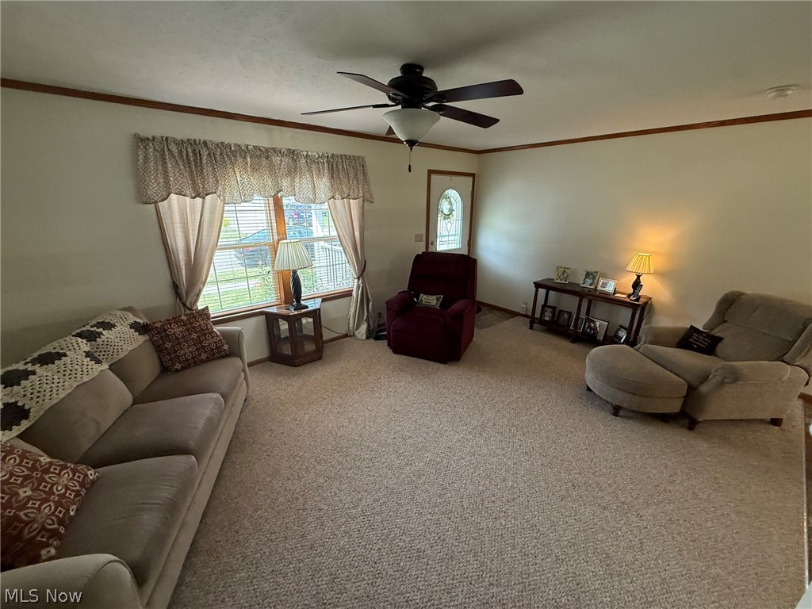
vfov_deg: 85.7
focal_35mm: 14
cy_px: 304
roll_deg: -0.3
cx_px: 406
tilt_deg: -18.9
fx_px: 328
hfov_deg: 102.1
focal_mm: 2.22
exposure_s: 1/120
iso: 250
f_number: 2.2
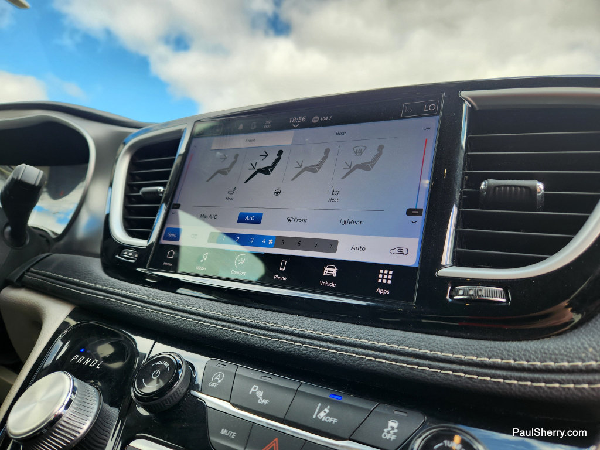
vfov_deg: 58.9
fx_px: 399
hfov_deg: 73.9
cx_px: 300
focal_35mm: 23
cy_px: 225
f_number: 1.8
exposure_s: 1/232
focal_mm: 5.4
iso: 20
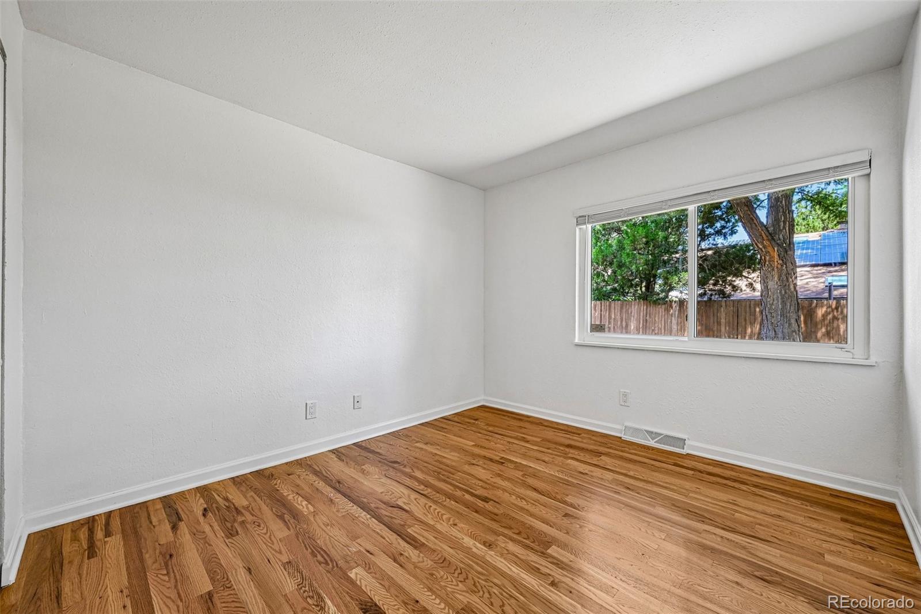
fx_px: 358
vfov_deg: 81.2
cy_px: 307
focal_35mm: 14
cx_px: 460
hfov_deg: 104.3
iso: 400
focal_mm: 14
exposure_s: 1/10
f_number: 10
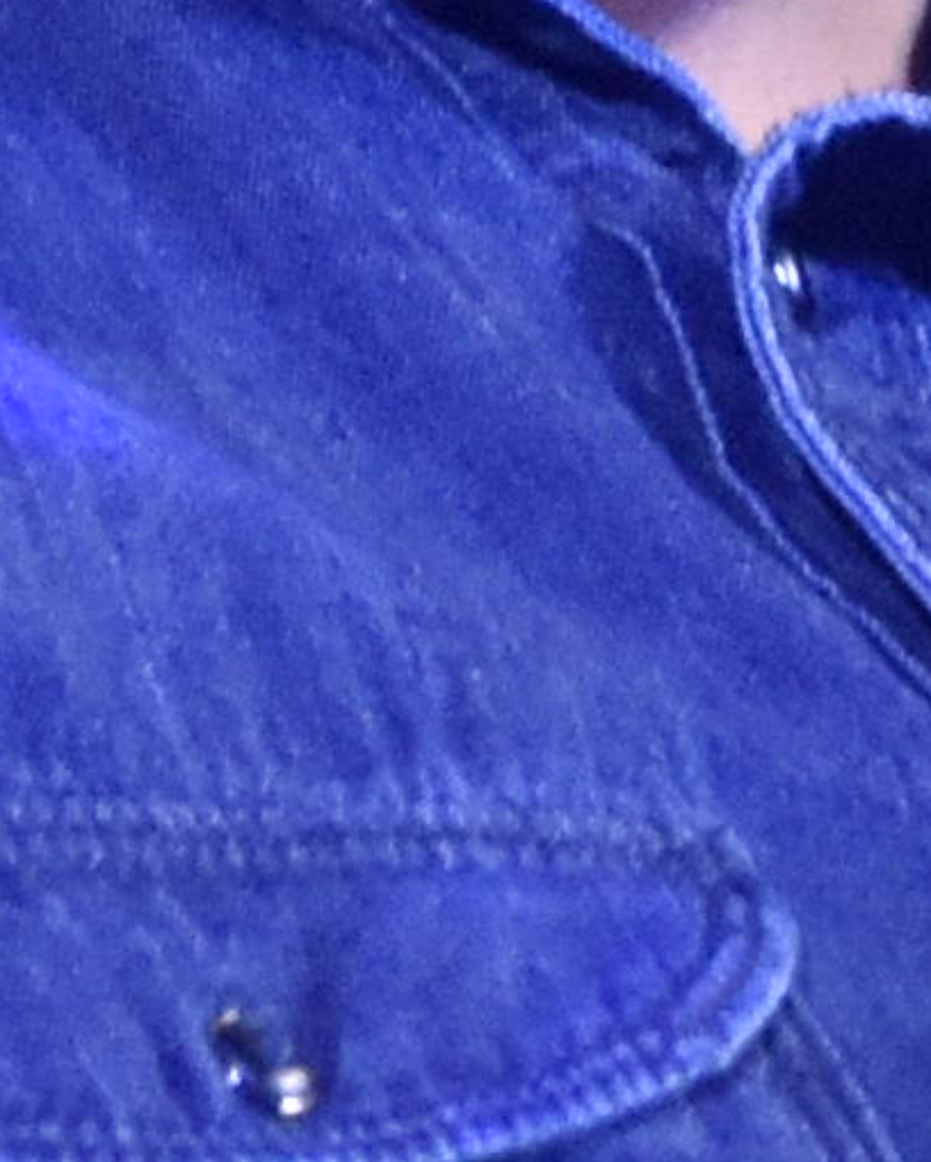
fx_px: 119785
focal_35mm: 3482
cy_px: 477
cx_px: 755
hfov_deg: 0.4
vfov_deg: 0.6
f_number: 5.6
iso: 1600
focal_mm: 210
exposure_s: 1/125
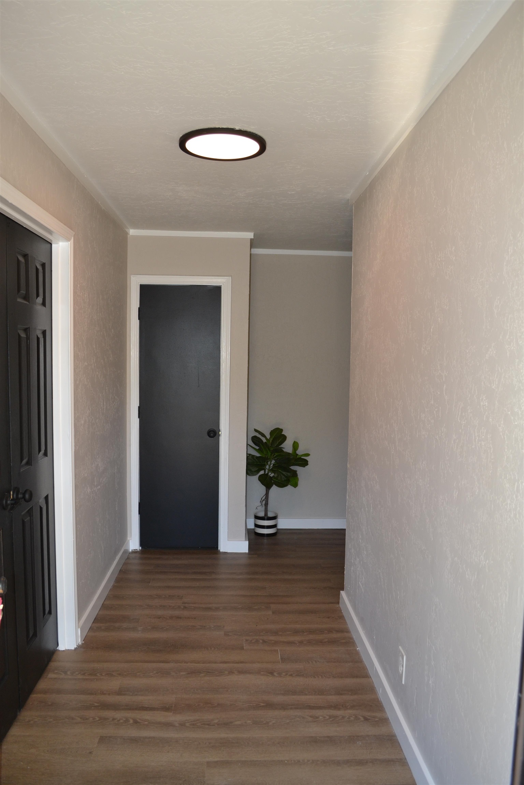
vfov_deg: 67.4
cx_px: 262
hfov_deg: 47.9
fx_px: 589
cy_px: 392
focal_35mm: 27
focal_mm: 18
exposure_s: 1/125
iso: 280
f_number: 4
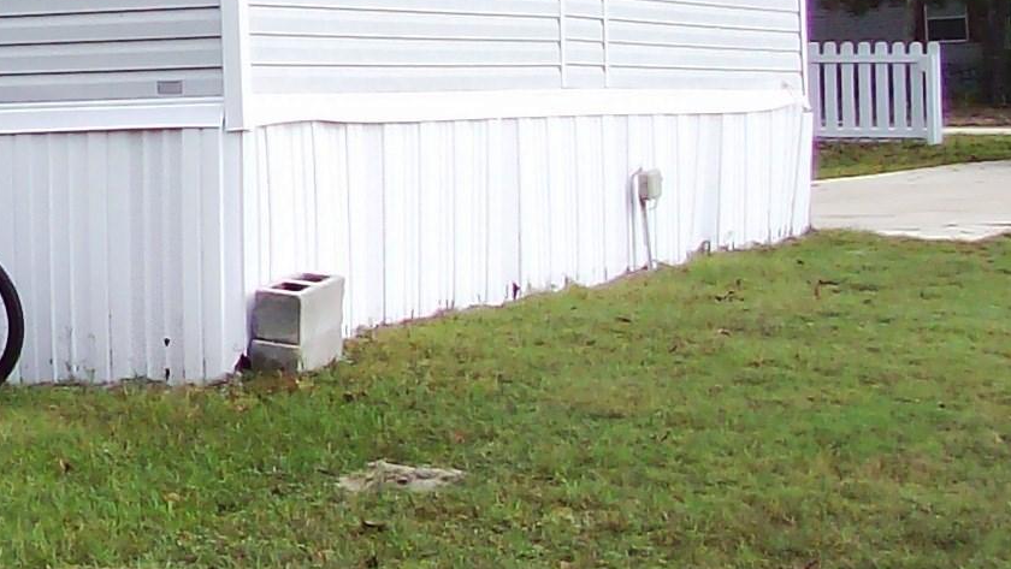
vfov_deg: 10.0
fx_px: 3218
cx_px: -347
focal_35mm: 120
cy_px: -52
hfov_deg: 16.7
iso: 80
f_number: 2.7
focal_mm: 6
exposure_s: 1/568
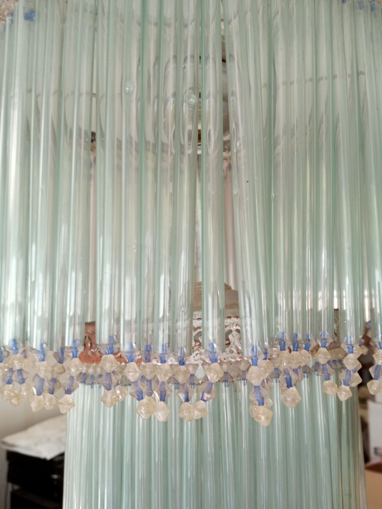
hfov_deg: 49.7
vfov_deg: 63.4
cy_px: 254
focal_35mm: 28
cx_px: 191
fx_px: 412
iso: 157
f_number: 1.8
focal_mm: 4.05
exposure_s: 1/33.3
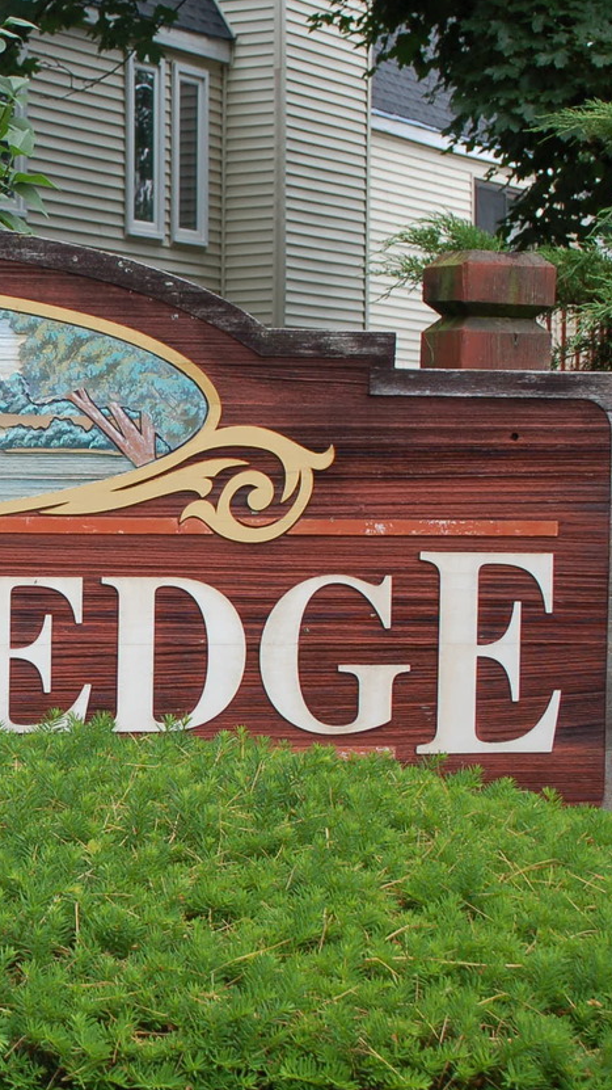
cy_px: 479
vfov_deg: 23.9
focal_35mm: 89
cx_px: -204
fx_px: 2570
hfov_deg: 13.1
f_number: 7.1
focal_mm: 29
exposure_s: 1/200
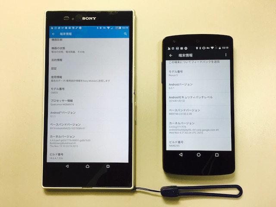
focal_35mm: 29
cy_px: 104
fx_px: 231
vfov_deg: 48.2
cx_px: 138
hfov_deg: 61.7
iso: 25
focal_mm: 4.15
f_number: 2.2
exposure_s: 1/33
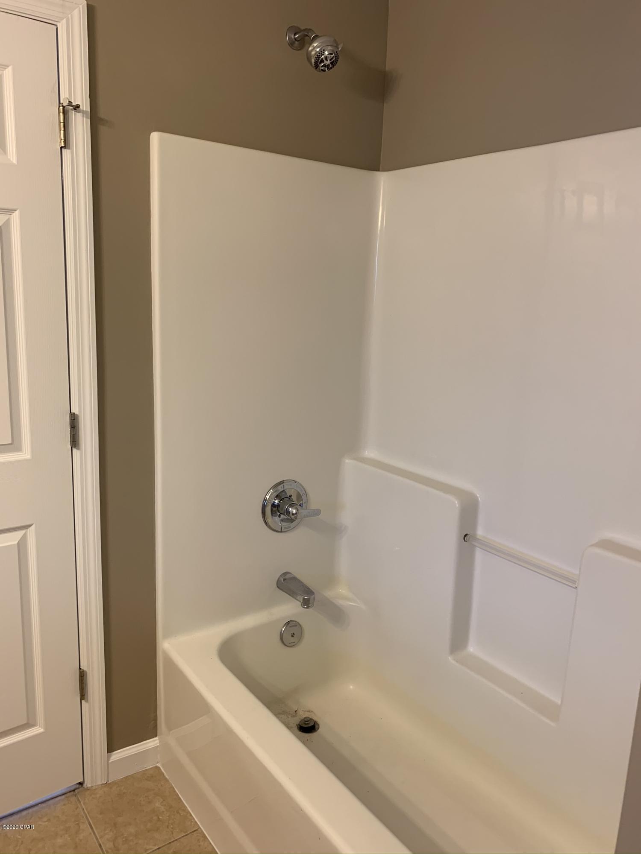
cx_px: 320
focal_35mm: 26
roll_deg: -2.1
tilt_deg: -10.8
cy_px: 427
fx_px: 642
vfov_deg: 67.3
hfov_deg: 53.1
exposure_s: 1/60
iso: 64
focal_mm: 4.25
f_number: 1.8
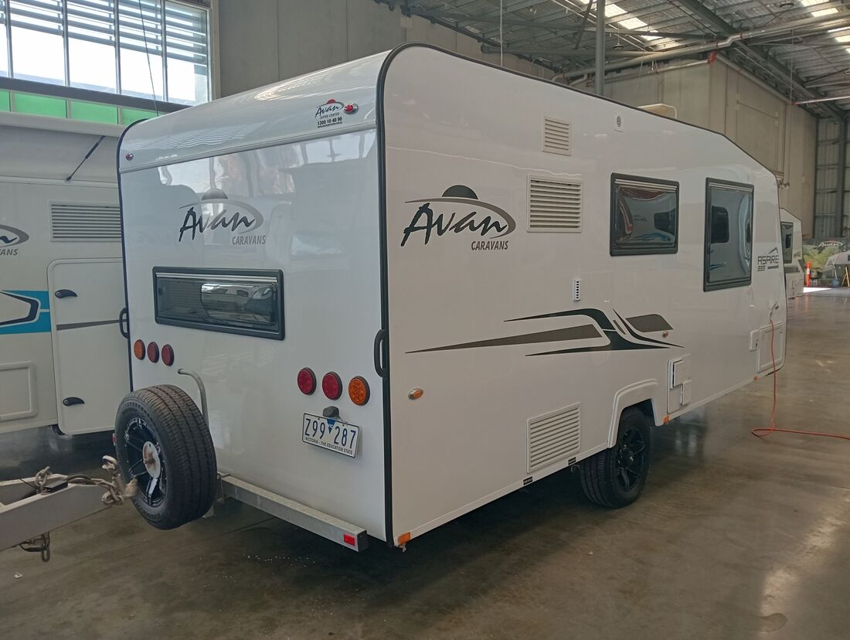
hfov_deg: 63.4
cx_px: 425
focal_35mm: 28
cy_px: 320
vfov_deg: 49.8
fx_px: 688
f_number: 1.8
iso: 139
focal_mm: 3.98
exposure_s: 1/100
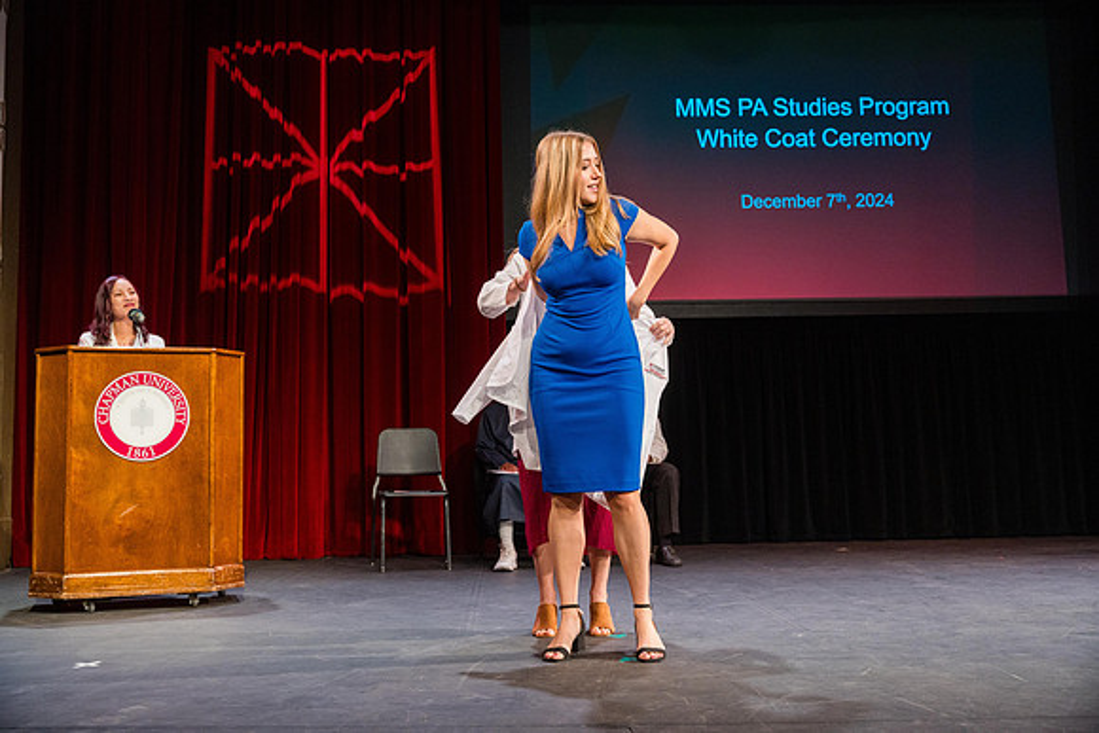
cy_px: 366
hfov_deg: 51.5
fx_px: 1139
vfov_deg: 35.7
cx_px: 550
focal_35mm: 37
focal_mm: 37.3
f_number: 3.5
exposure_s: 1/320
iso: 1250
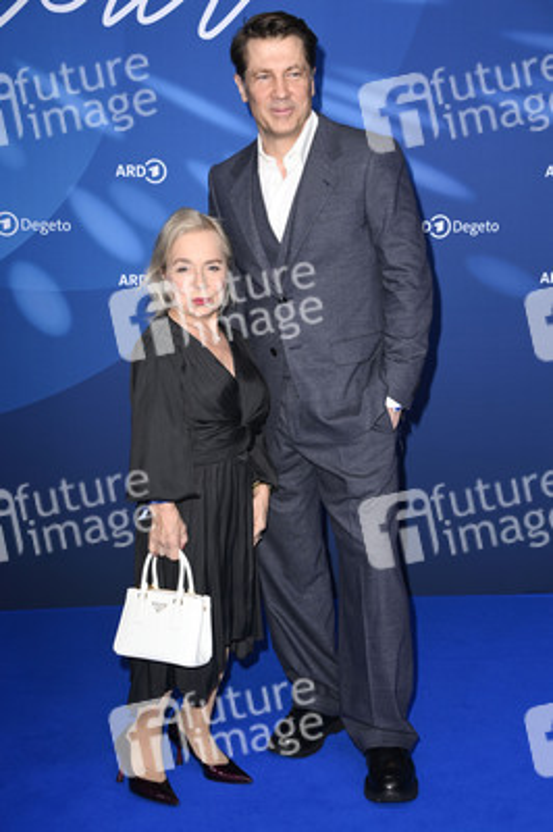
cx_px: 276
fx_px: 1431
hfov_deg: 21.9
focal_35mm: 62
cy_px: 416
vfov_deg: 32.4
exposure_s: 1/250
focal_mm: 62
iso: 640
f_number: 6.3
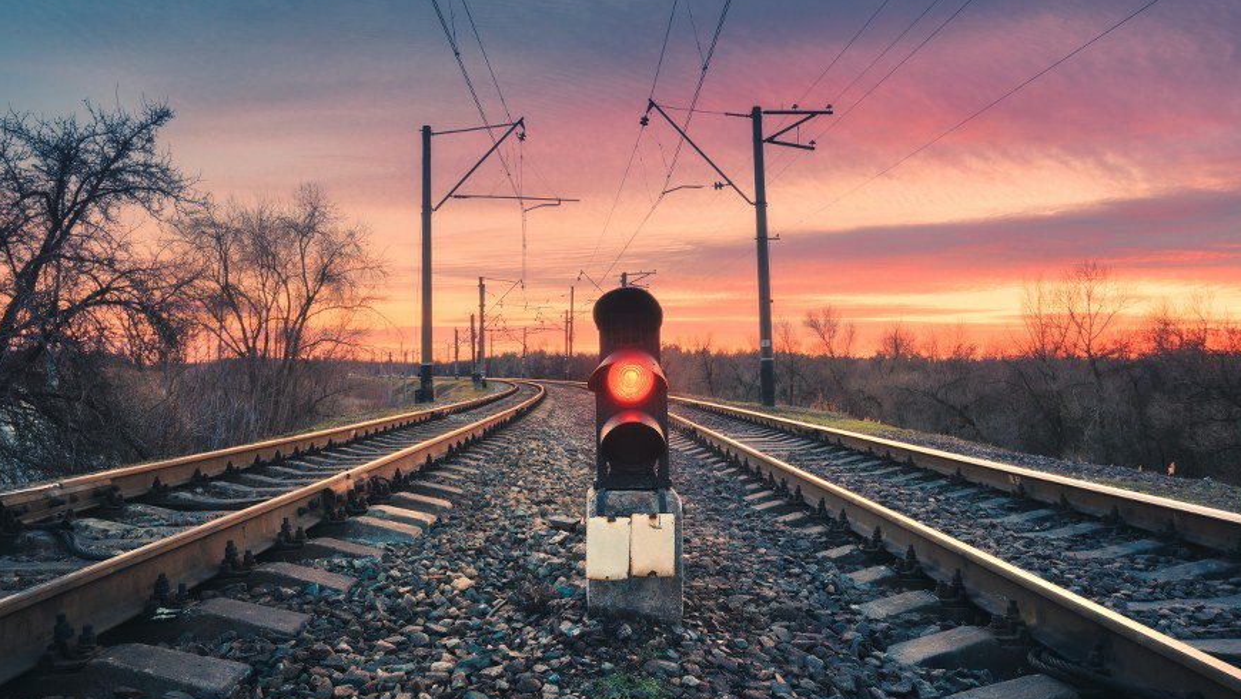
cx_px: 616
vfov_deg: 44.4
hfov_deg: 71.9
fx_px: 856
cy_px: 321
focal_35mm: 26
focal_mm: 24
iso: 100
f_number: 11
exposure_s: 3
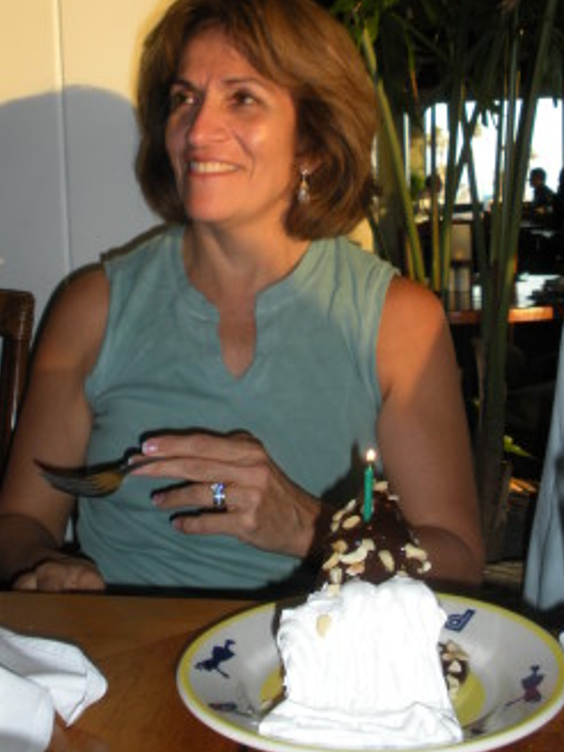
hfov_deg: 29.1
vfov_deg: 38.0
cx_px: 282
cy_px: 300
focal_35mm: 50
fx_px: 1086
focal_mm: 6.3
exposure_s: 1/30
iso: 64
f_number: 3.5
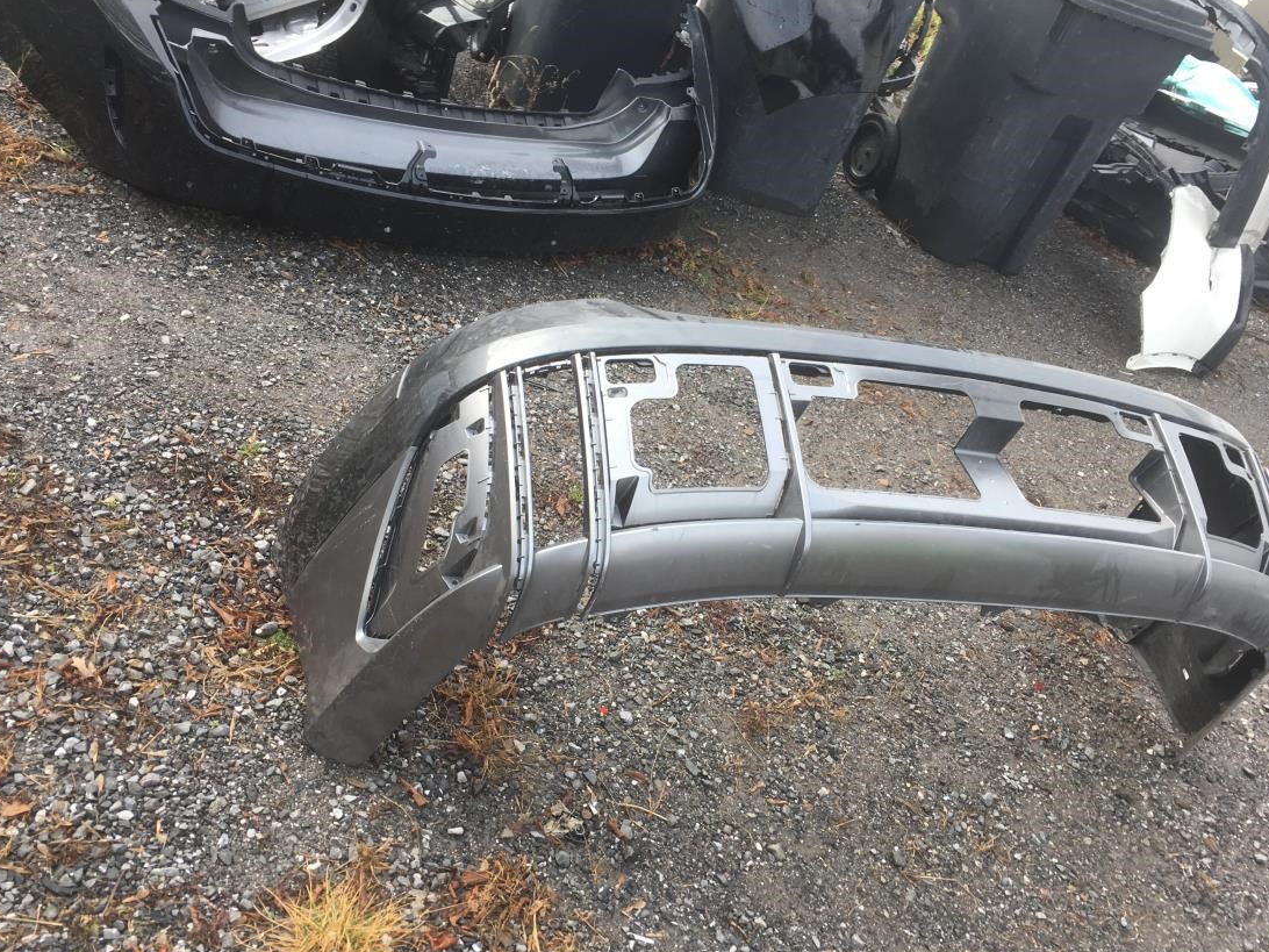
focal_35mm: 34
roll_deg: -24.6
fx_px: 1246
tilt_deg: -32.0
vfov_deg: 41.8
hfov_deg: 54.0
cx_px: 634
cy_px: 498
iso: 25
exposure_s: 1/170
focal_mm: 4.15
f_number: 2.2
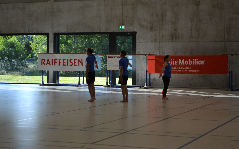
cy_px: 73
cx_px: 120
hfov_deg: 25.8
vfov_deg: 16.3
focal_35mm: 80
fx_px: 521
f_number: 5.6
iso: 1000
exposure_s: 1/500
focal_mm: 52
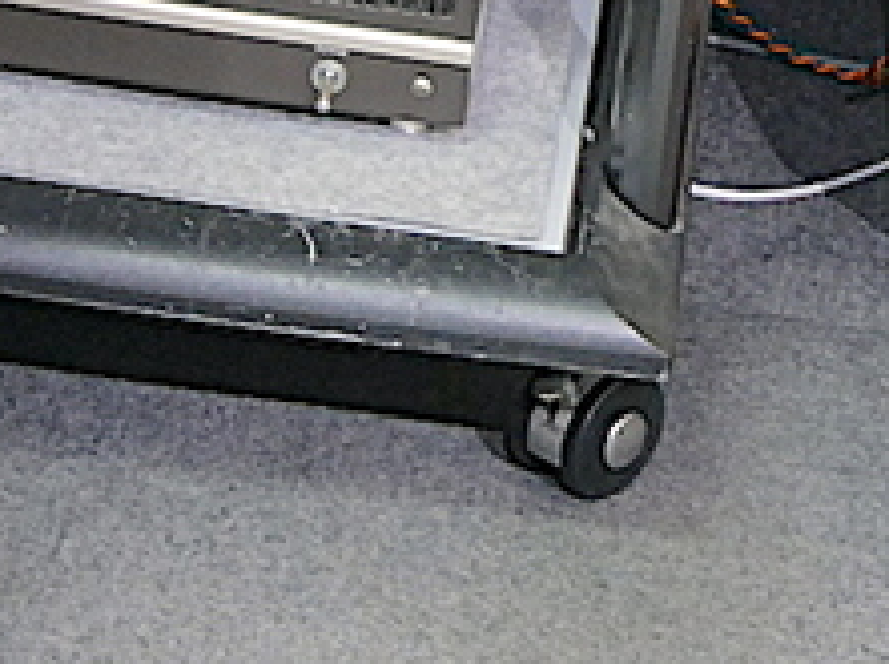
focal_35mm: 235
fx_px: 6025
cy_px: -201
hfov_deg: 8.0
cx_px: -889
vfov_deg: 6.3
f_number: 8
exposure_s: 3.2
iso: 100
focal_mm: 9.6
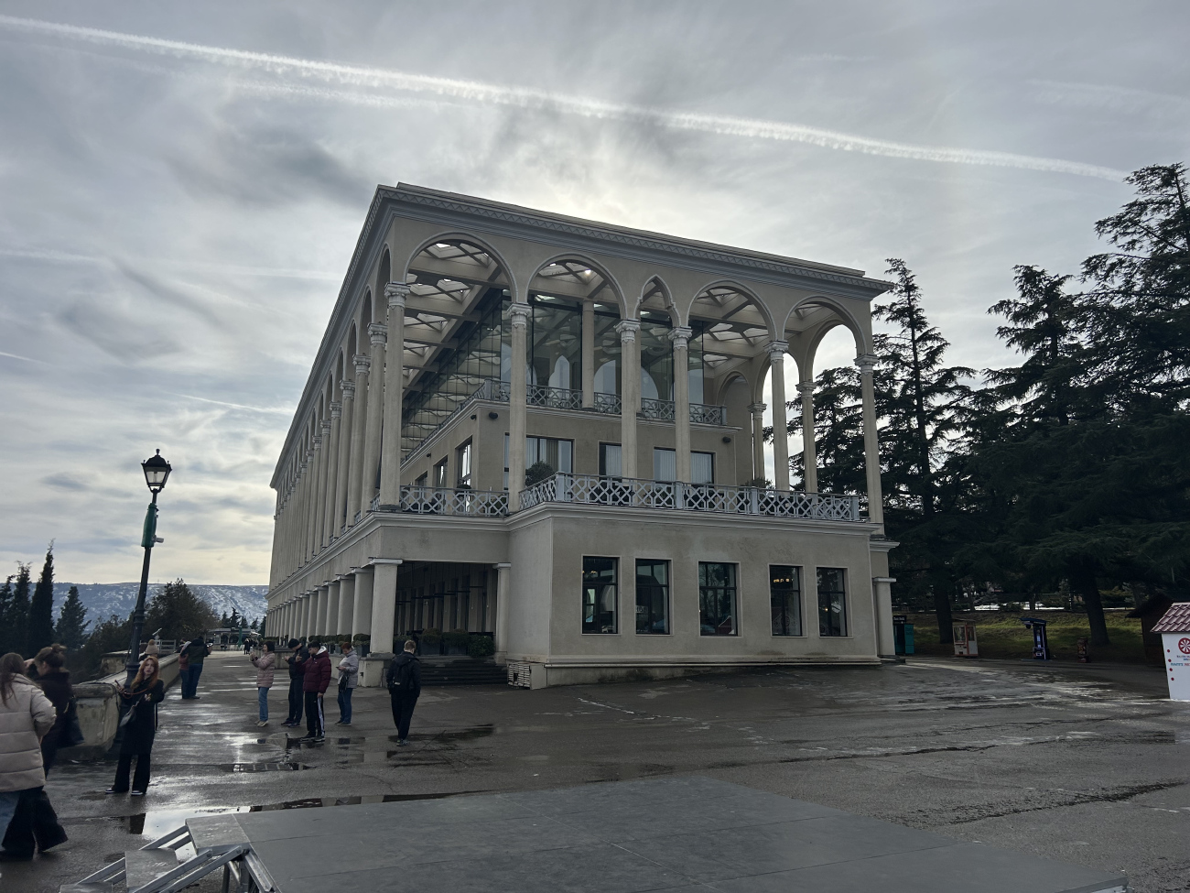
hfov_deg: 67.3
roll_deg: -0.3
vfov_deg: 53.1
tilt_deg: +11.5
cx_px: 595
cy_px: 446
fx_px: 894
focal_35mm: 26
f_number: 1.5
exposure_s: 1/11364
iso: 50
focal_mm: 5.7
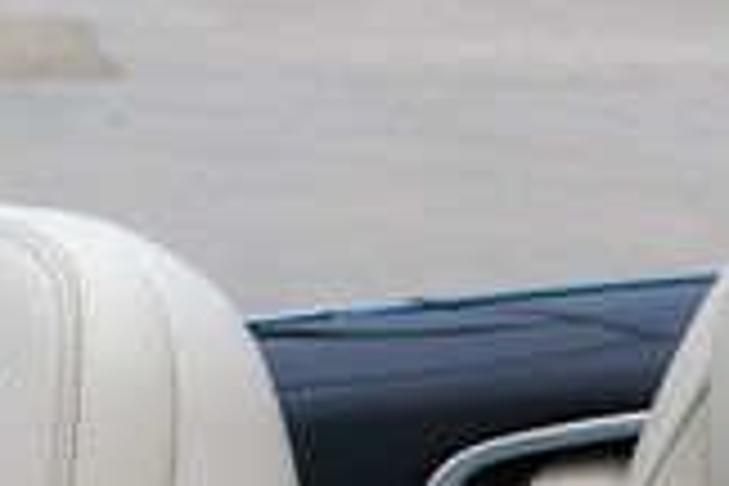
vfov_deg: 7.6
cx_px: 783
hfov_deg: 11.8
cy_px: 1024
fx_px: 3462
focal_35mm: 171
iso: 400
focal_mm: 18
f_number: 6.3
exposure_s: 1/1600
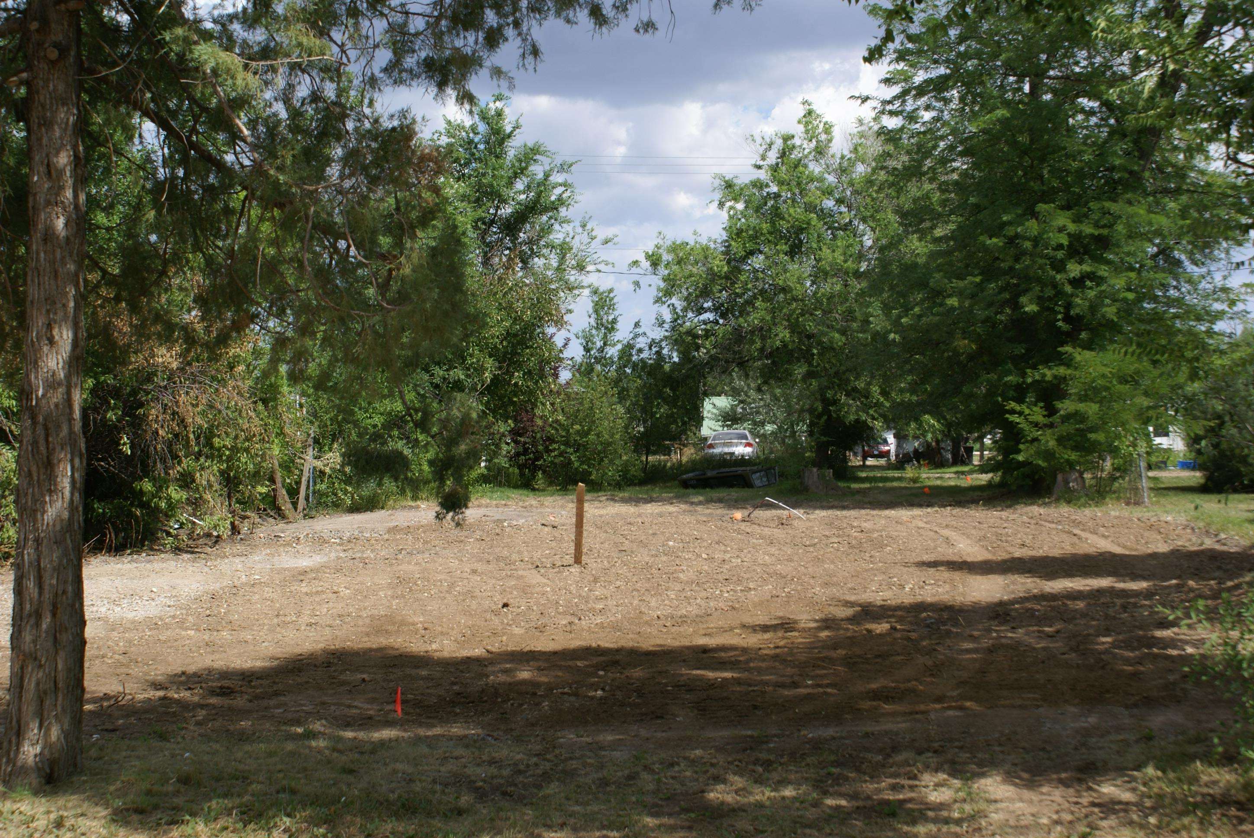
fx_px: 1830
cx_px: 627
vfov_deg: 25.8
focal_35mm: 52
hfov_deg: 37.8
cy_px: 419
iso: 100
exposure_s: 1/200
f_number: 9
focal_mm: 35
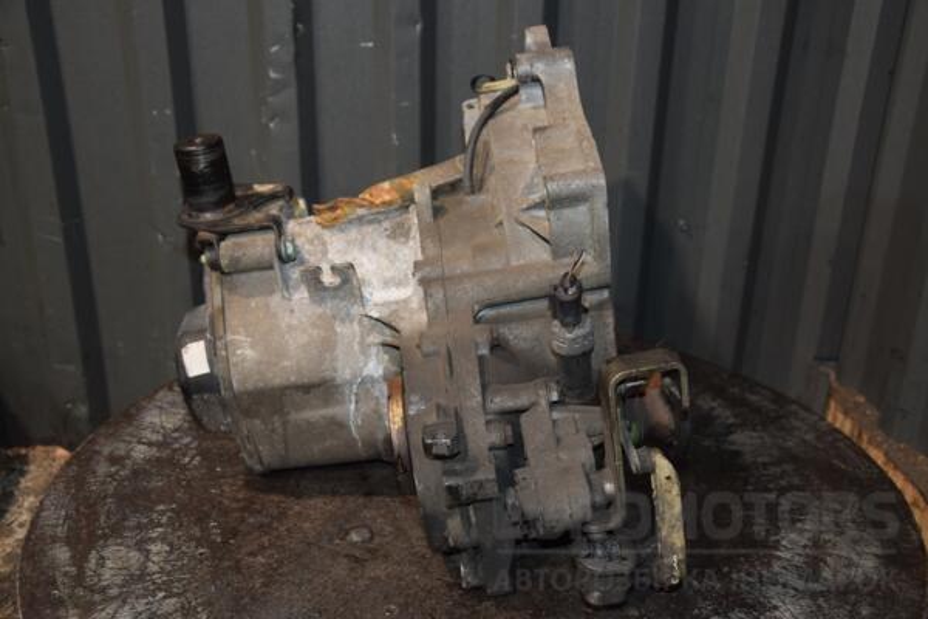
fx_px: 1083
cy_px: 310
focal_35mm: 42
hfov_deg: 46.4
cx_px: 464
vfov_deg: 31.9
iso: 800
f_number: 5
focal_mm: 28
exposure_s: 1/60
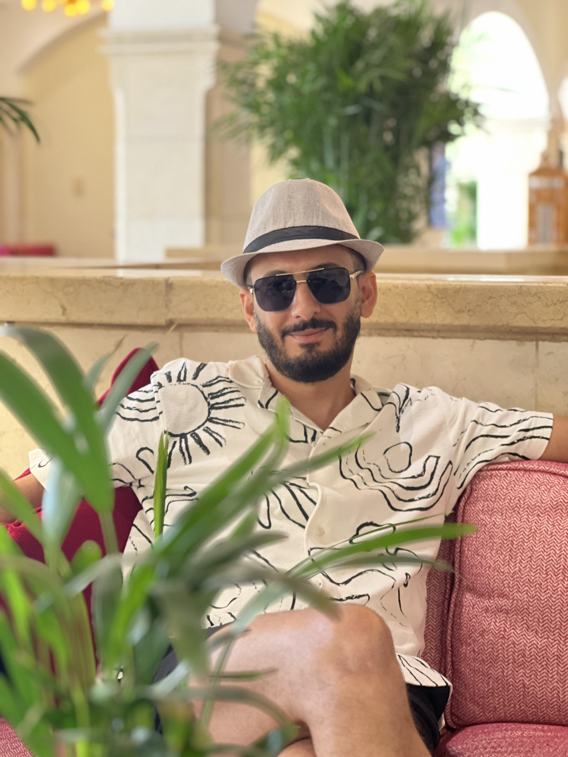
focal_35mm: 77
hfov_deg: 19.1
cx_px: 284
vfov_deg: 25.3
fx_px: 1685
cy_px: 378
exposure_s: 1/25
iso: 320
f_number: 2.8
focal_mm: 9
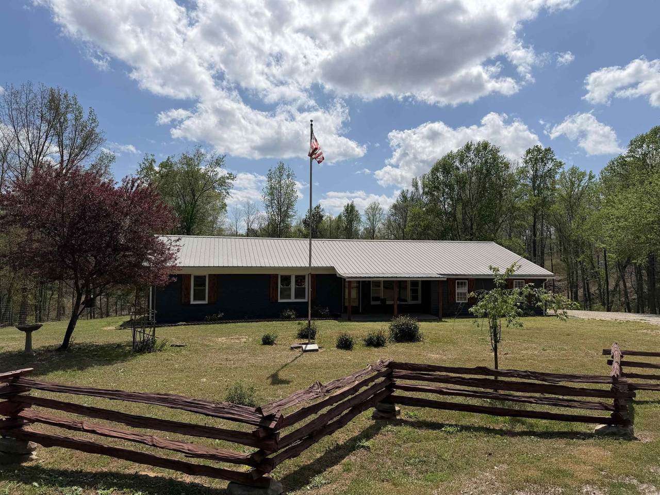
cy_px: 248
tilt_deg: +1.0
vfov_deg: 56.8
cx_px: 330
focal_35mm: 24
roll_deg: +0.1
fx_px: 458
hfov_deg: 71.6
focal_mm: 6.76
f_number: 1.78
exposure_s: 1/11905
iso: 80
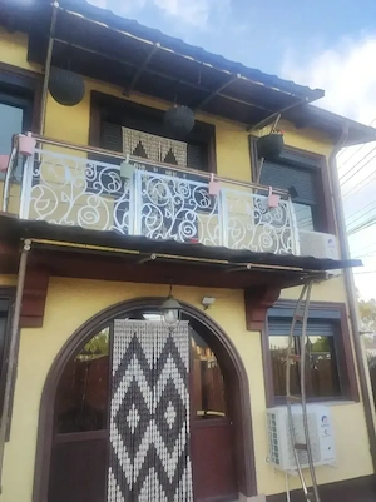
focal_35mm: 25
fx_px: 363
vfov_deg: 69.4
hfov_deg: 54.8
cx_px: 188
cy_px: 251
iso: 50
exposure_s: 1/132
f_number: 1.79
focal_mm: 4.7
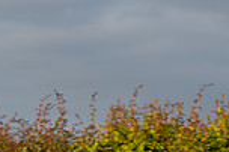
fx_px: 2211
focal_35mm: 348
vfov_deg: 3.9
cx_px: -201
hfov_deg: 5.8
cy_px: 177
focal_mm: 70
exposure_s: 1/1000
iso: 250
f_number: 4
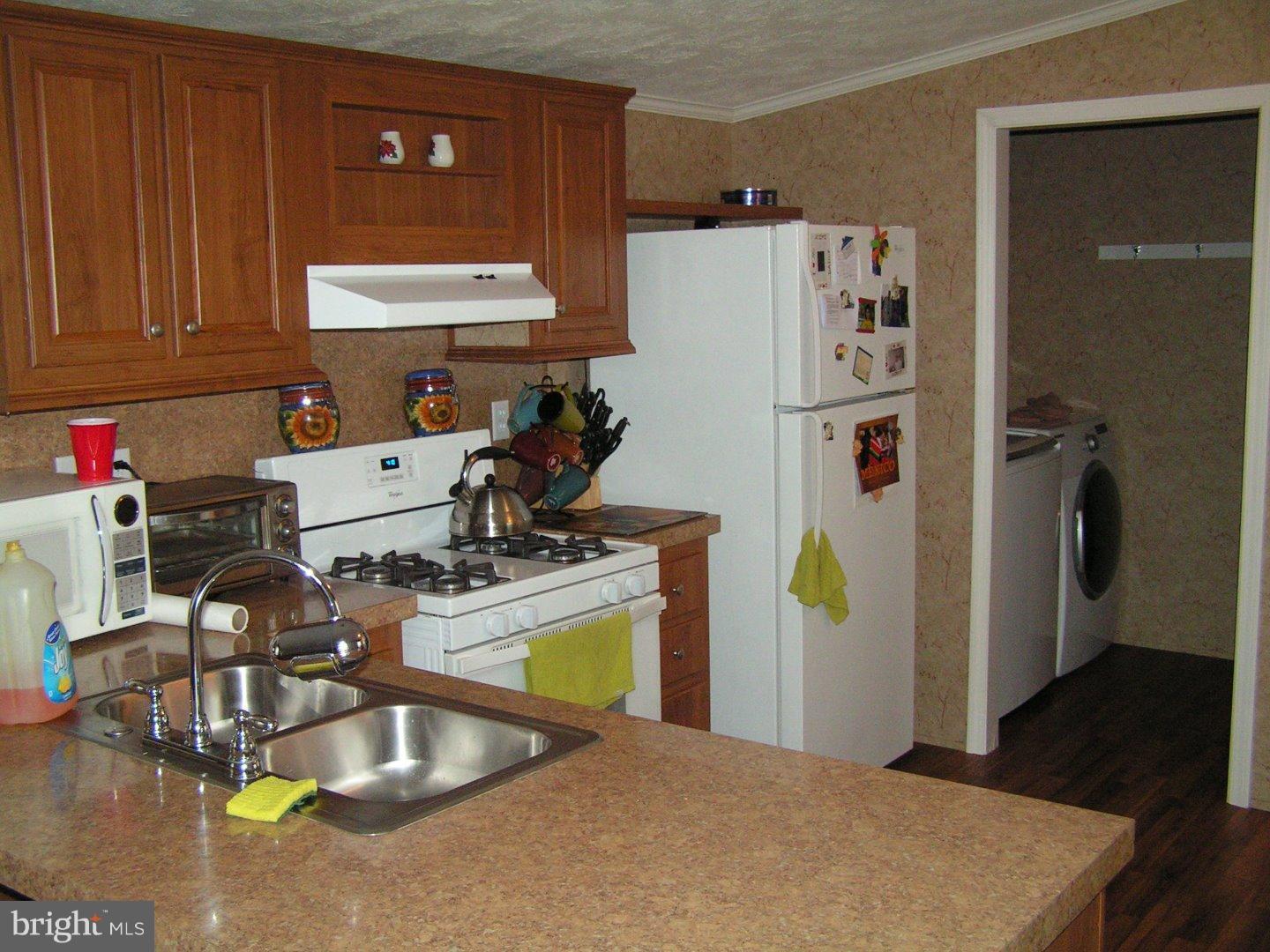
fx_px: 1394
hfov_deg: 49.0
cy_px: 476
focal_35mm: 38
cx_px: 635
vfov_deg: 37.7
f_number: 2.8
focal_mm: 6.3
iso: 200
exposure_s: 1/40
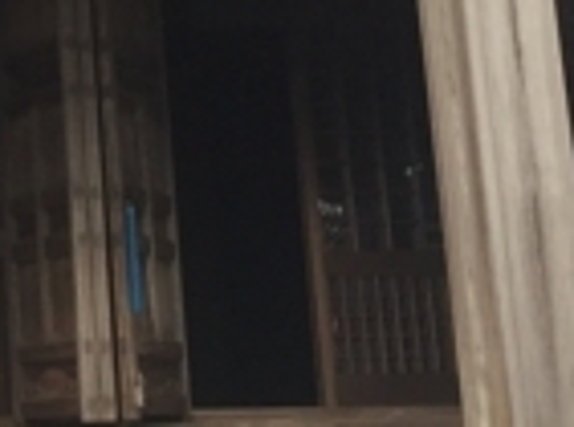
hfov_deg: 11.8
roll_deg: +1.9
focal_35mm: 165
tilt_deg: +18.5
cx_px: -118
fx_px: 2729
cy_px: -386
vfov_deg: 8.5
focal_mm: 4.15
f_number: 2.2
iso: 32
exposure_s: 1/488
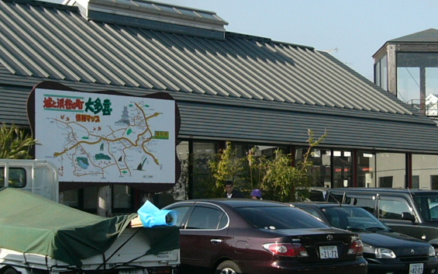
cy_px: 129
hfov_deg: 24.6
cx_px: 267
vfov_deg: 15.5
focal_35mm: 84
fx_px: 1003
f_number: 8
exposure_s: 1/100
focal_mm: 5.8
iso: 50
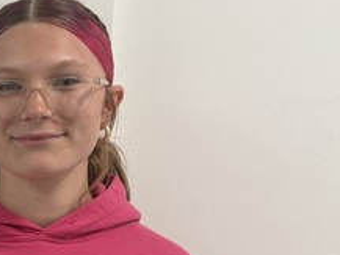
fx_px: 943
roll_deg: -0.4
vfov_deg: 15.1
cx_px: -174
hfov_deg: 18.1
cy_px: 272
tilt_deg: -8.6
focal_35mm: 96
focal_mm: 5.96
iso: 64
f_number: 1.6
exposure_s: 1/60
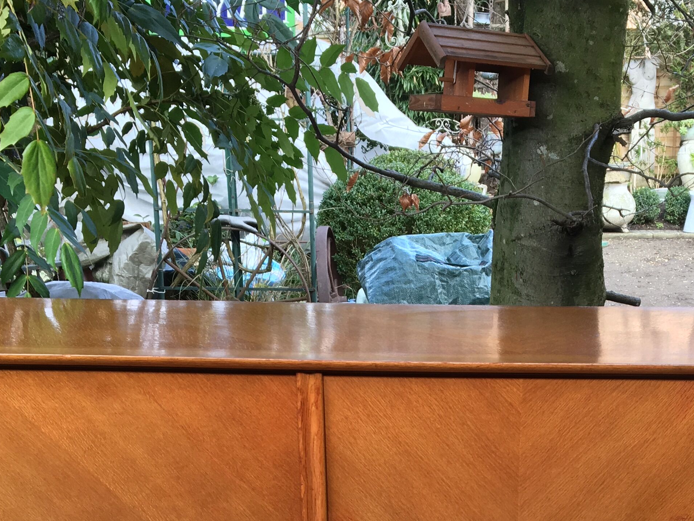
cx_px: 499
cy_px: 537
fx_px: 1223
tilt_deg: -18.7
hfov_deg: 31.3
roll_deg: +0.9
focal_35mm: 61
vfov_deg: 22.9
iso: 32
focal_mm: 4.15
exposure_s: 1/100
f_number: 2.2
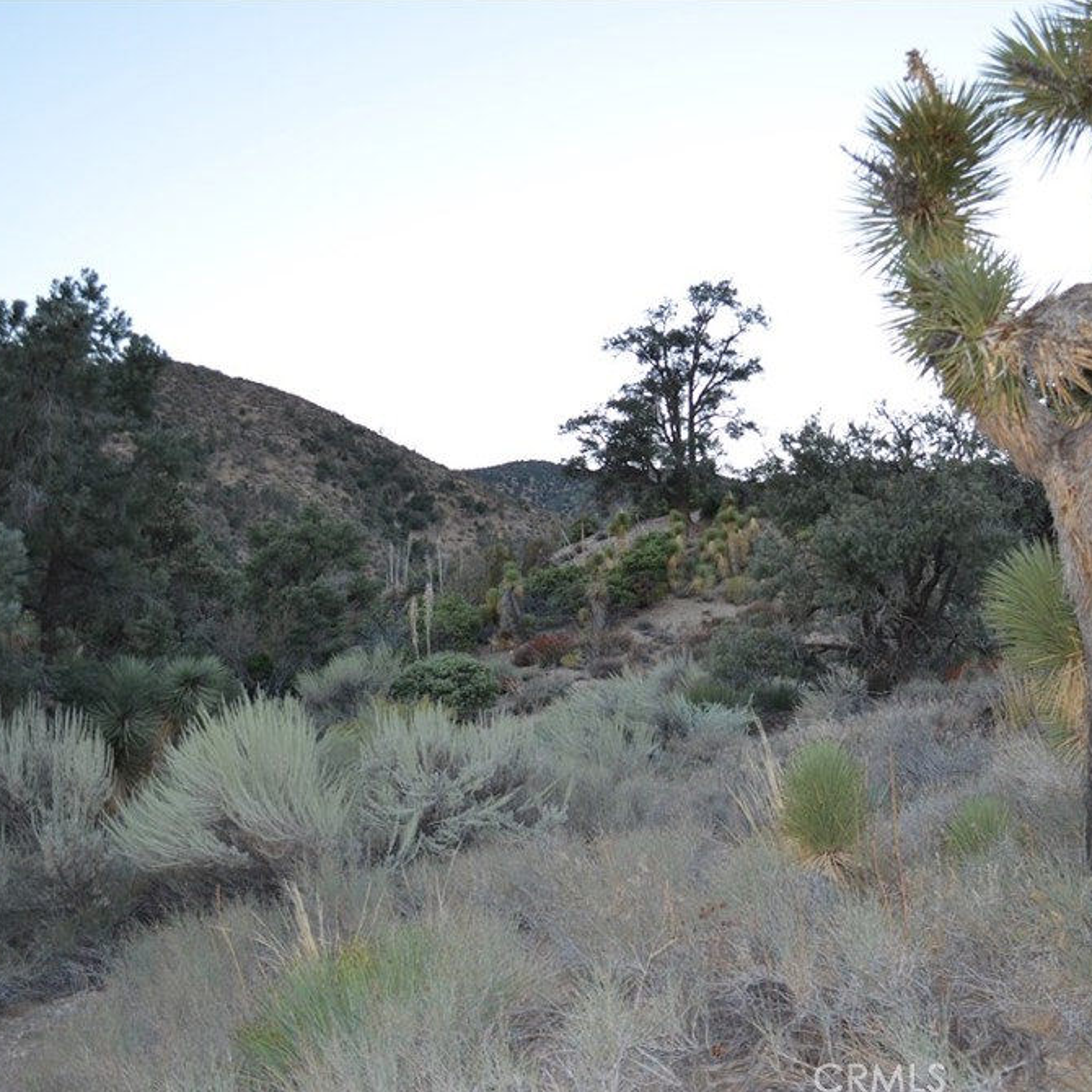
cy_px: 549
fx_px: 1249
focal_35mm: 35
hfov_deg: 47.1
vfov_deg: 47.2
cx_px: 632
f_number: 3.5
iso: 250
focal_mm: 18
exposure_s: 1/125
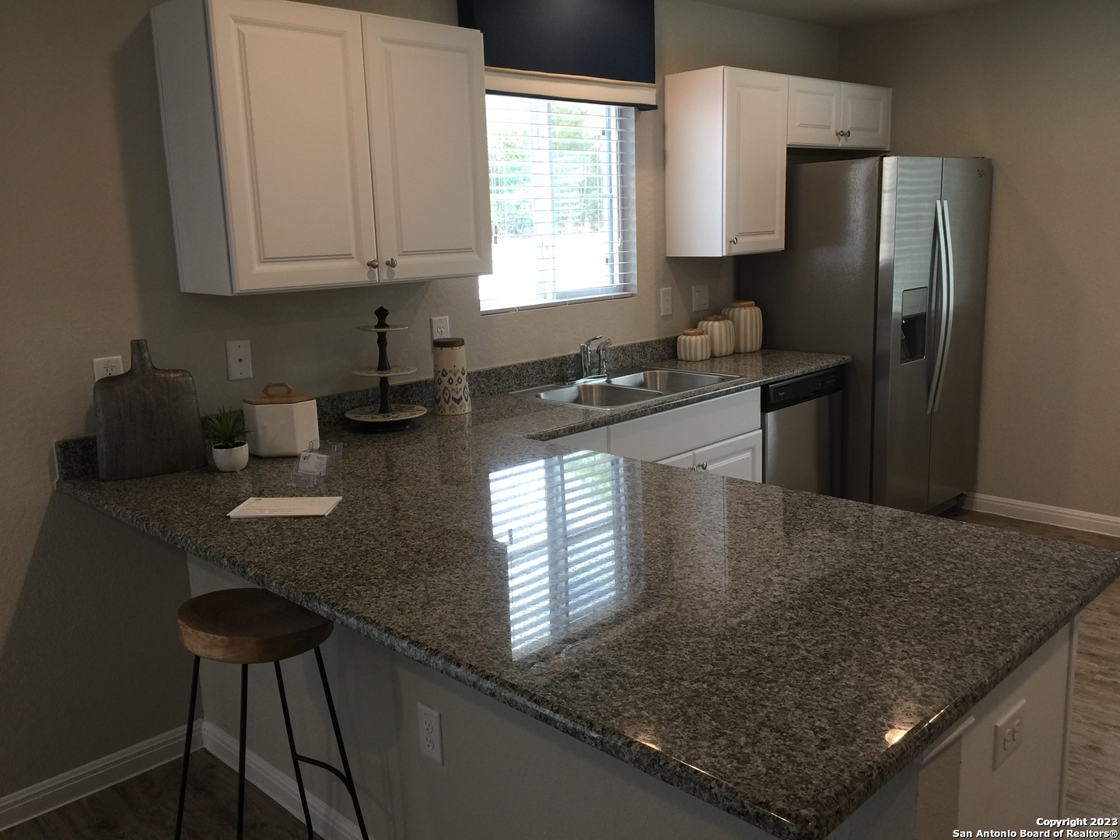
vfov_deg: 48.2
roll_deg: +0.2
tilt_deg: -11.9
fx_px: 938
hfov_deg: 61.7
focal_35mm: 29
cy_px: 420
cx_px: 560
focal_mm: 4.15
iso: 40
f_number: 2.2
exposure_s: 1/40
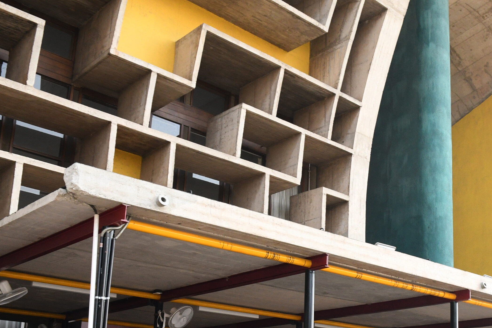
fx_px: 629
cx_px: 426
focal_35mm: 46
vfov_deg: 28.4
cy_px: 279
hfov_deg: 40.1
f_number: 9
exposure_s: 1/200
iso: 1000
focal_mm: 16
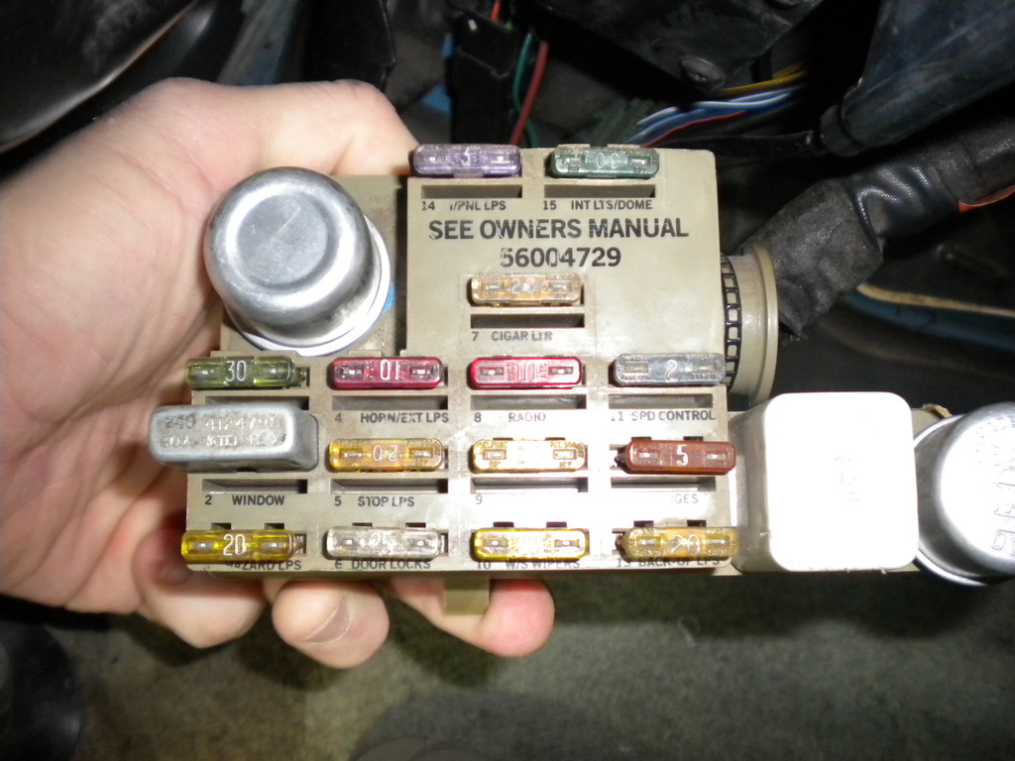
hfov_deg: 52.6
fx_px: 1026
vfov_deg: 40.7
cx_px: 508
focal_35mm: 35
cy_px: 380
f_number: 3.1
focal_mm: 6.3
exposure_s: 1/30
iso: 400
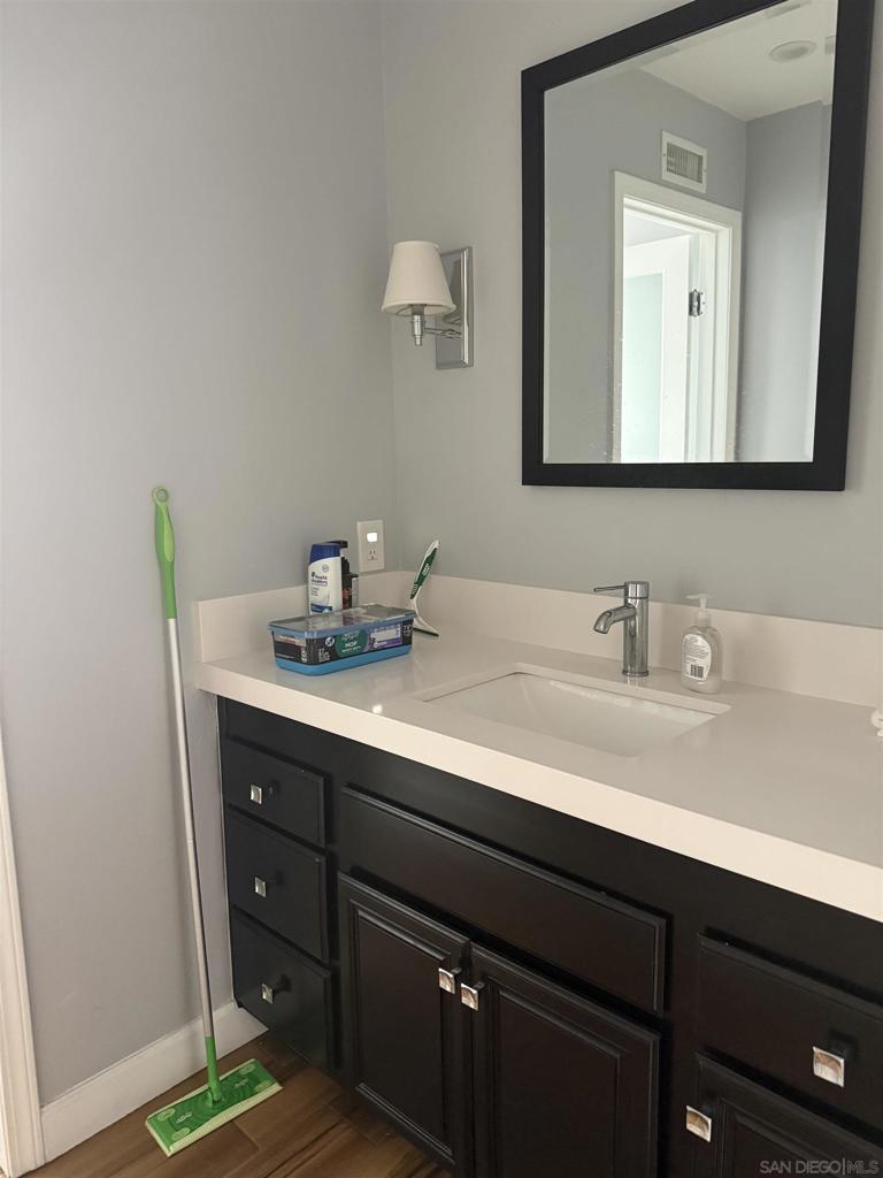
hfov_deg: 56.8
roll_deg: +1.4
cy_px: 589
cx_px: 442
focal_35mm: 24
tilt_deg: -9.6
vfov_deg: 71.6
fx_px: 816
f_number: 1.78
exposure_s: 1/60
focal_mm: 6.76
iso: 800
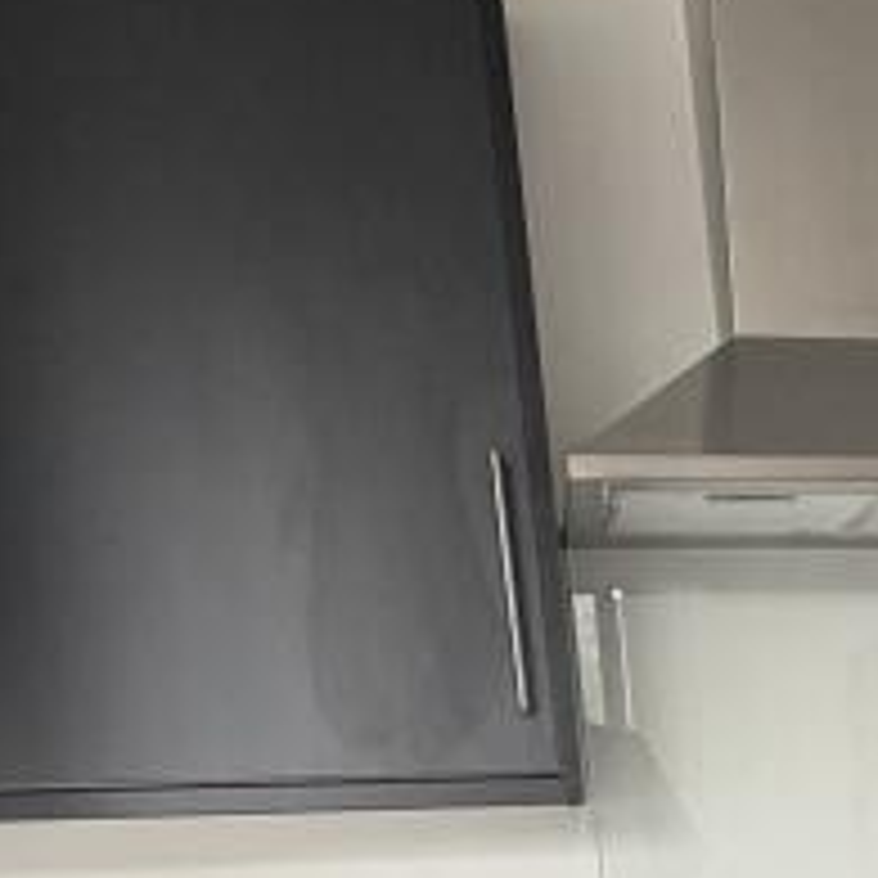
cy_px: 1373
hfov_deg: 24.0
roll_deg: +2.5
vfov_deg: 21.5
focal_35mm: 65
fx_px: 1865
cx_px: 1063
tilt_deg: -17.5
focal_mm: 2.22
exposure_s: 1/110
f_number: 2.2
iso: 320
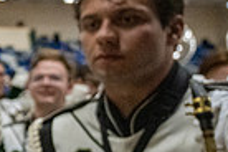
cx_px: -220
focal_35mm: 101
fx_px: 640
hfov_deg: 16.0
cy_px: 93
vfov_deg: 13.5
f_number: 4
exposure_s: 1/800
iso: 12800
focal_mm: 24
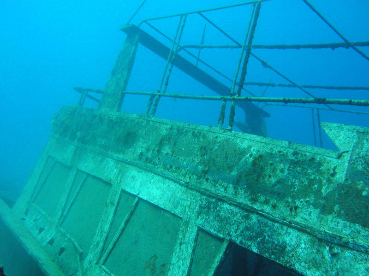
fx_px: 362
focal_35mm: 34
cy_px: 138
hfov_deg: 54.0
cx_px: 184
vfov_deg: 41.8
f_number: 4.9
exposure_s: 1/67
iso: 50
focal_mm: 5.7
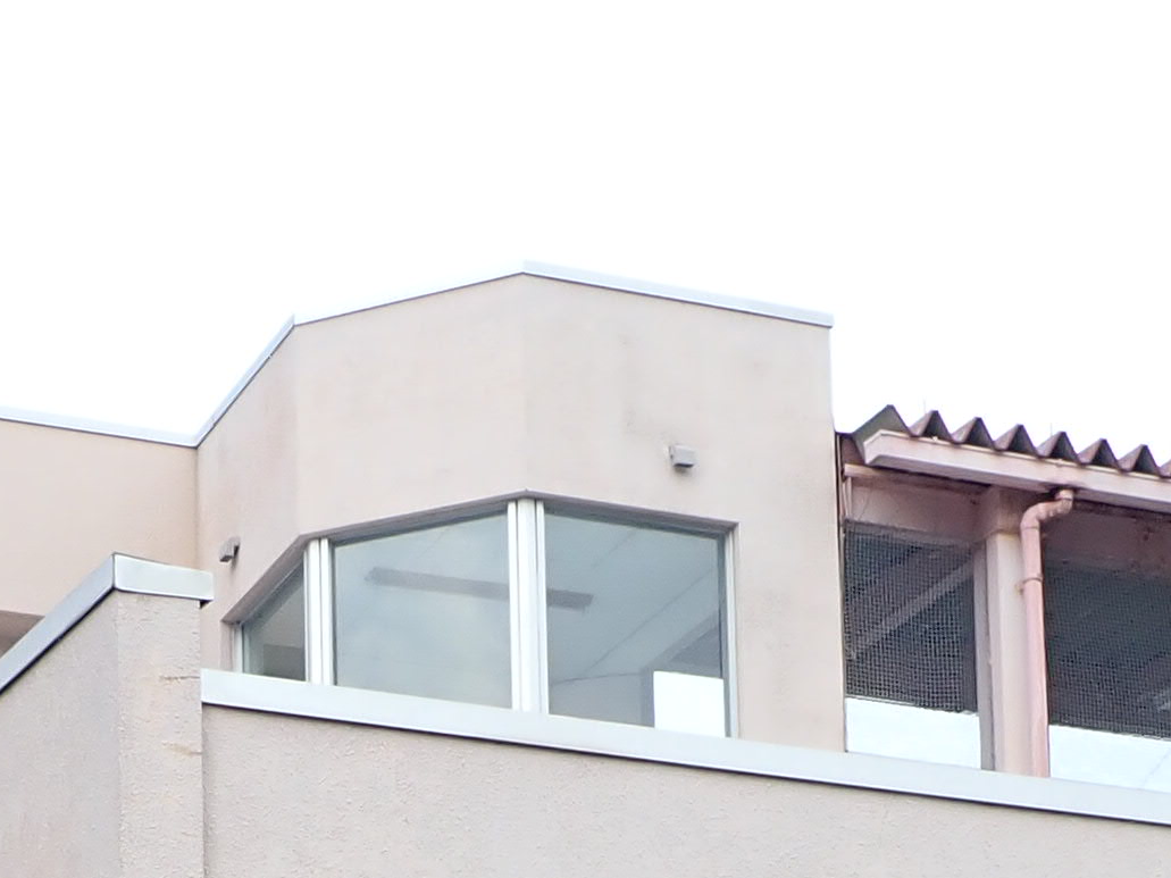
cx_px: 227
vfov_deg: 13.6
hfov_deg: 20.0
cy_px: 1581
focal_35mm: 97
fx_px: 3281
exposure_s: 1/200
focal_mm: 4.5
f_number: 2.8
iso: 100
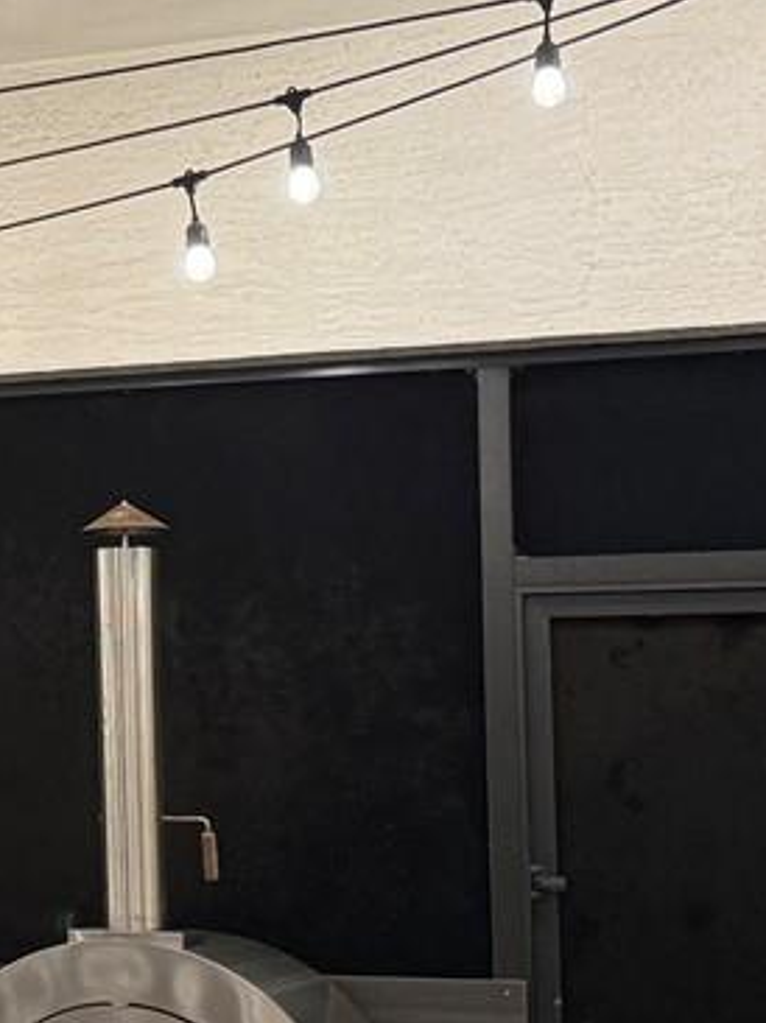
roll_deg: -0.1
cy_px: 556
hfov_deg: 12.3
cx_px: -811
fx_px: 3102
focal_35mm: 105
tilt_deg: +4.4
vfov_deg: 18.7
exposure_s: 1/60
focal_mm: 6.86
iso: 200
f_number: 1.78
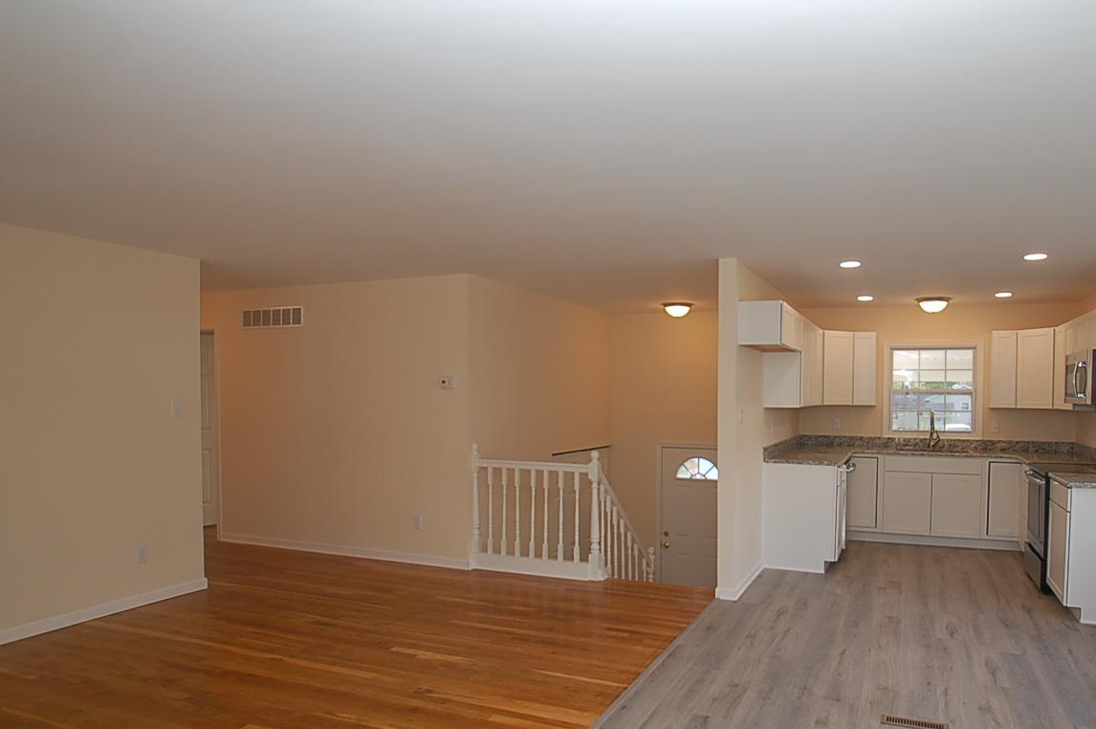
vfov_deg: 57.9
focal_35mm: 22
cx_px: 672
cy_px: 376
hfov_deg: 78.3
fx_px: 659
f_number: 4.5
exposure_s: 1/60
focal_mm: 11
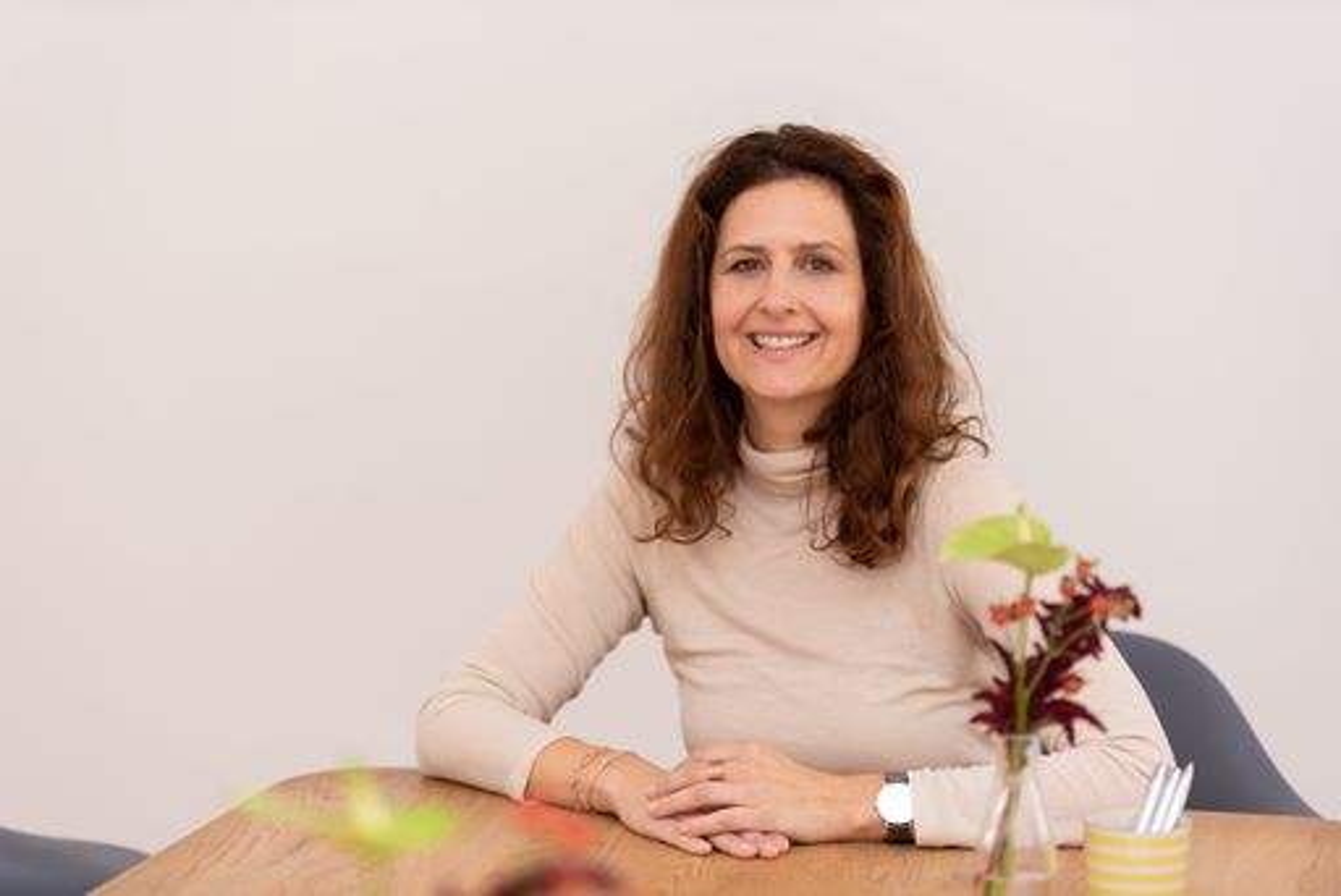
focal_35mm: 100
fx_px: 3727
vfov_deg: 13.7
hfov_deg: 20.4
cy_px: 448
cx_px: 670
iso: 160
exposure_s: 1/200
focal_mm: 100
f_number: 2.8
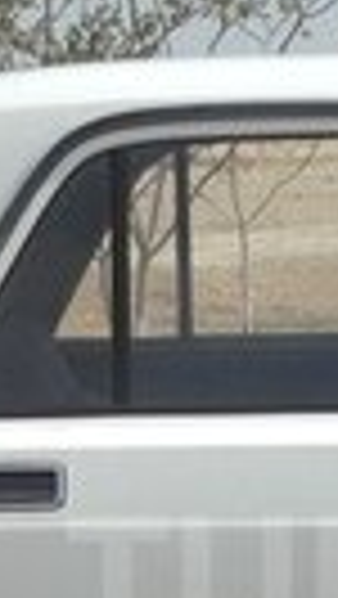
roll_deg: -0.1
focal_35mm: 178
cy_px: 582
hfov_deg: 6.7
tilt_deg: -9.1
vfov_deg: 12.0
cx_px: 527
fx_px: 2831
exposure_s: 1/2262
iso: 50
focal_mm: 4.12
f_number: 2.4
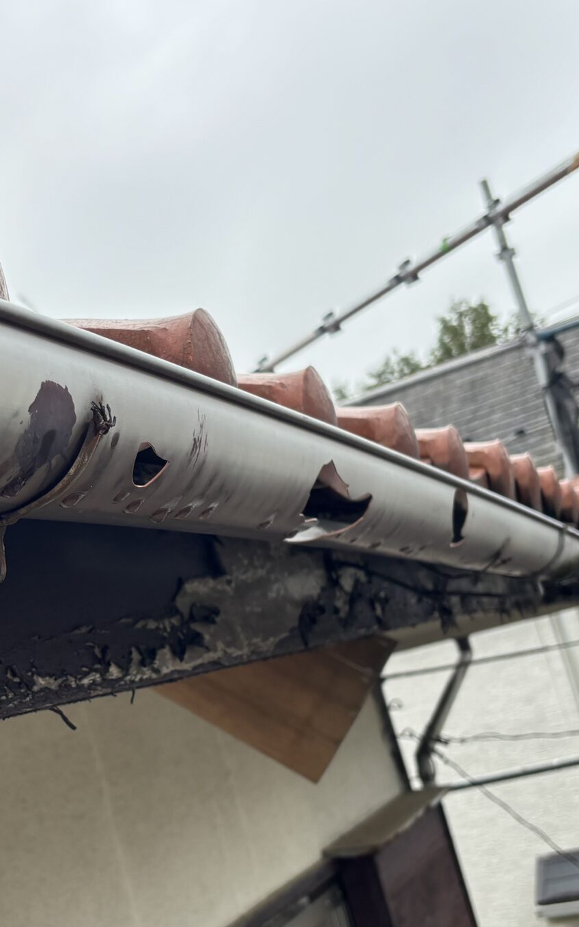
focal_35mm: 52
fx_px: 1313
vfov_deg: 38.7
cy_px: 564
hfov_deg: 24.5
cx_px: 121
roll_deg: +15.1
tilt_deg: +10.3
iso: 50
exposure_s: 1/581
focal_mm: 5.96
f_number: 1.6
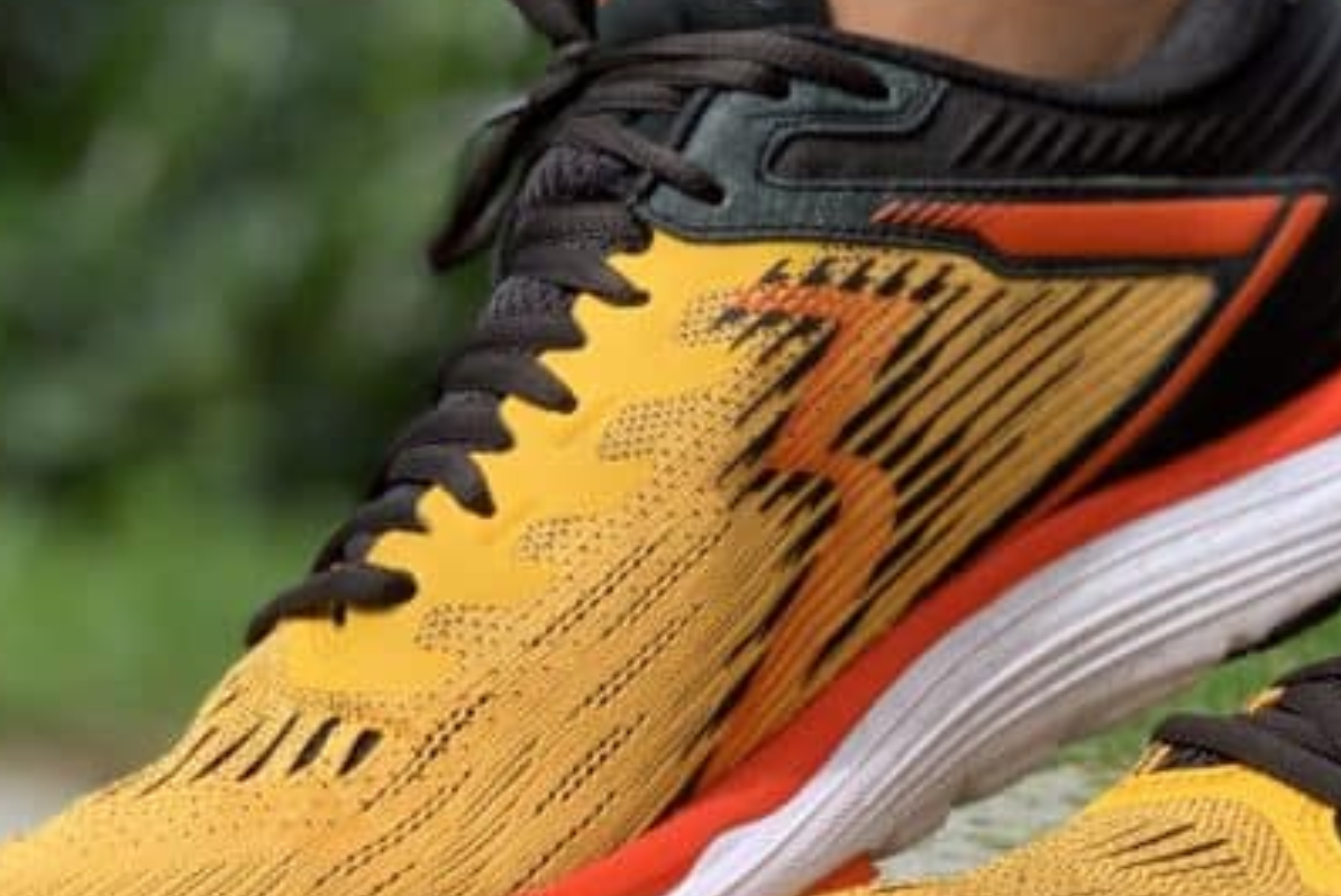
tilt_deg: +1.2
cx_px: 1193
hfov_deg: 14.6
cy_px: 707
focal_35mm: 139
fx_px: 5181
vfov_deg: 9.9
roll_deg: -6.7
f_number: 2.4
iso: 16
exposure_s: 1/277
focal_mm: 6
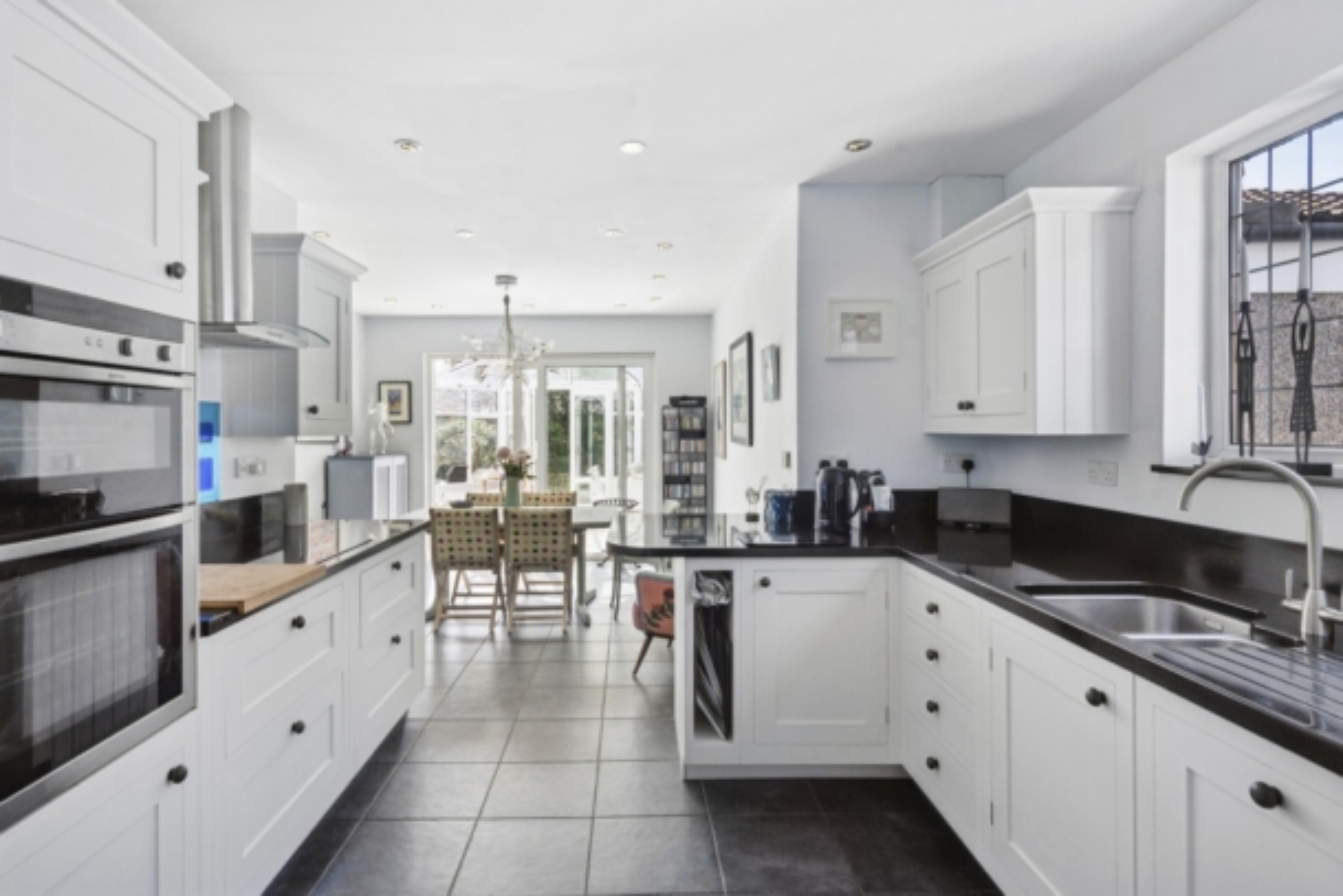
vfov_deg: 70.5
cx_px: 672
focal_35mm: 17
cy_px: 448
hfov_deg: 93.3
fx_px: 634
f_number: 9
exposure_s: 1/40
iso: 125
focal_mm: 17
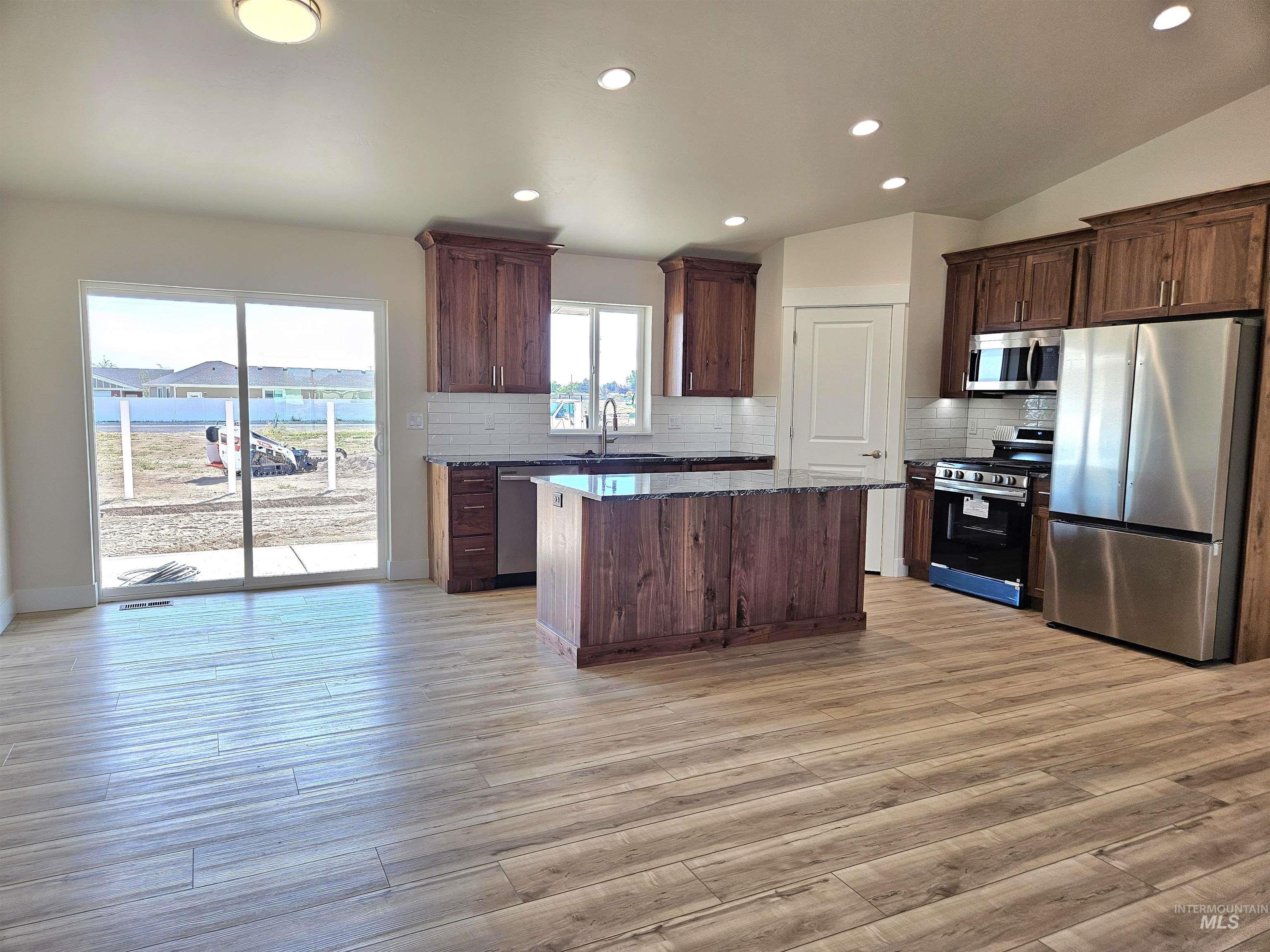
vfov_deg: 58.9
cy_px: 476
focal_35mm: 23
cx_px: 635
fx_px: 844
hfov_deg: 73.9
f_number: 1.8
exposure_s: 1/182
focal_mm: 5.4
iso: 50
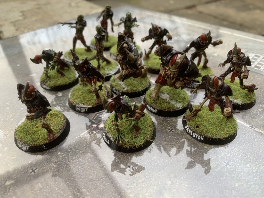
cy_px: 99
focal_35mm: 26
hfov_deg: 67.3
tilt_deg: -38.4
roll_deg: -0.7
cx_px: 132
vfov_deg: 53.1
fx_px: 198
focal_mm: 4.25
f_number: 1.8
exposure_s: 1/121
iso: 100
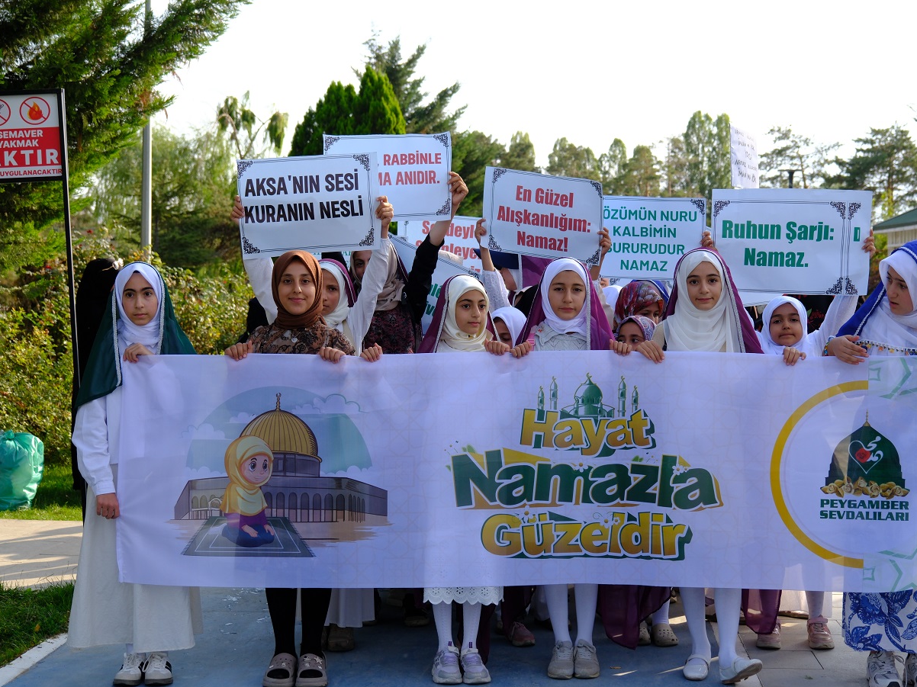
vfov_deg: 24.8
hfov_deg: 32.7
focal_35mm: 59
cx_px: 501
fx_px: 1563
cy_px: 346
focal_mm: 35.8
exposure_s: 1/800
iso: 320
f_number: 4
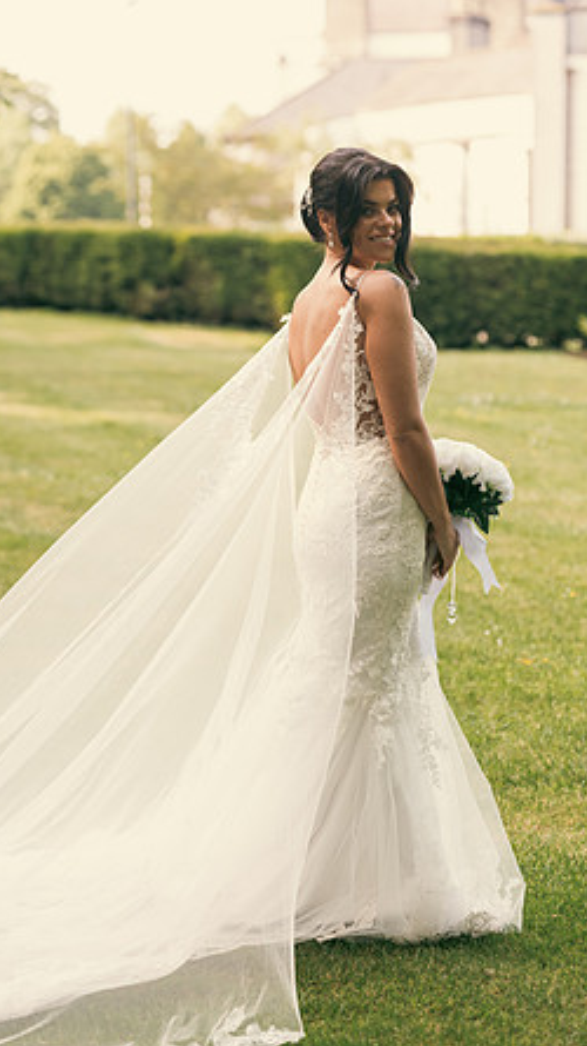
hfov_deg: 11.4
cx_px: 322
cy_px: 527
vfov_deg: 20.2
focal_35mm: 106
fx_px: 2936
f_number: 3.5
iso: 250
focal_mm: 100
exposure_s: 1/250
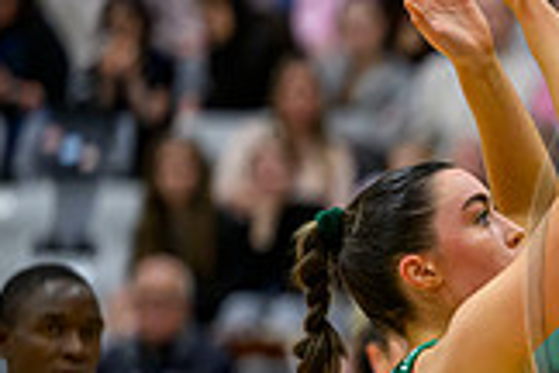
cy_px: 281
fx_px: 9331
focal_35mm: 601
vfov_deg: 2.3
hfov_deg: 3.4
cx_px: 880
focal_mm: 165
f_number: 2.8
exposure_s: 1/1000
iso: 4000
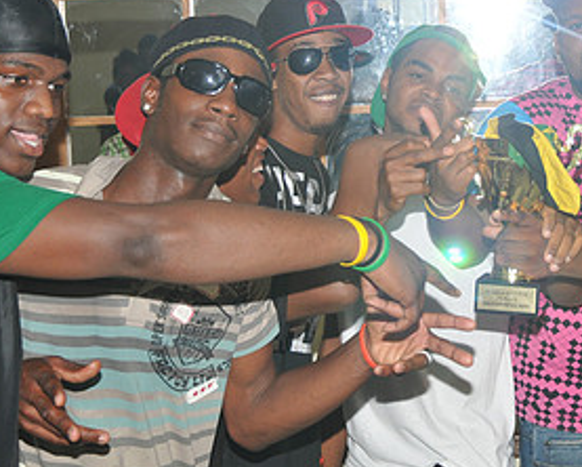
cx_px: 477
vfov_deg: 15.3
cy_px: 106
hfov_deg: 19.0
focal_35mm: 100
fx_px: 1724
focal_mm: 34
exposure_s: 1/250
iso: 320
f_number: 5
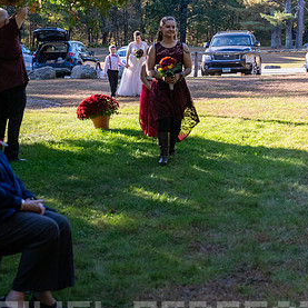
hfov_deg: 21.6
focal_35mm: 80
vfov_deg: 21.6
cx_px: 162
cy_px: 120
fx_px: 805
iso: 6400
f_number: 4.5
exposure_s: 1/6400
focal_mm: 58
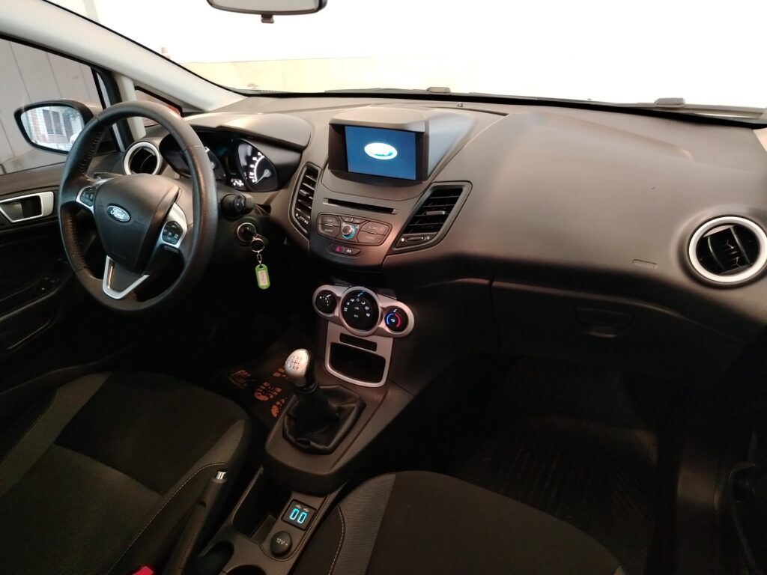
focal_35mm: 24
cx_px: 384
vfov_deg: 56.8
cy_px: 288
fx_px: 532
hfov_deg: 71.6
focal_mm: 5.25
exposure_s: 1/20
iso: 3063
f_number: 1.75
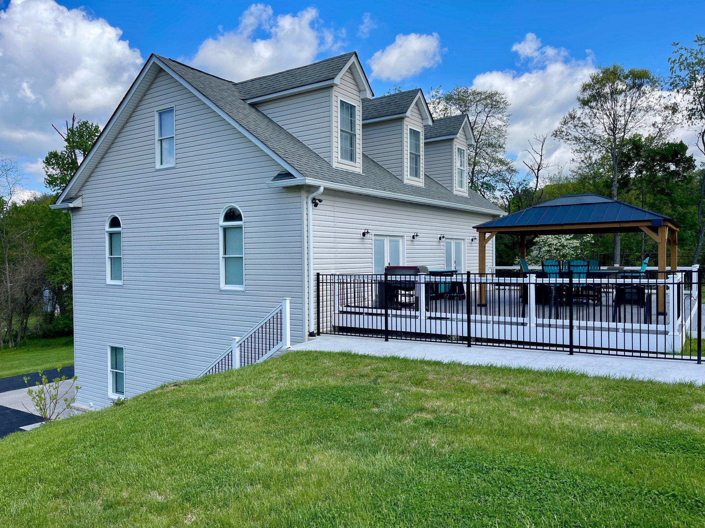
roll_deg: +1.0
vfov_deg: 54.9
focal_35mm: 25
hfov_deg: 69.4
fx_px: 509
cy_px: 264
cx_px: 352
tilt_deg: -2.8
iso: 32
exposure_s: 1/2083
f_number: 1.6
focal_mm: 5.1
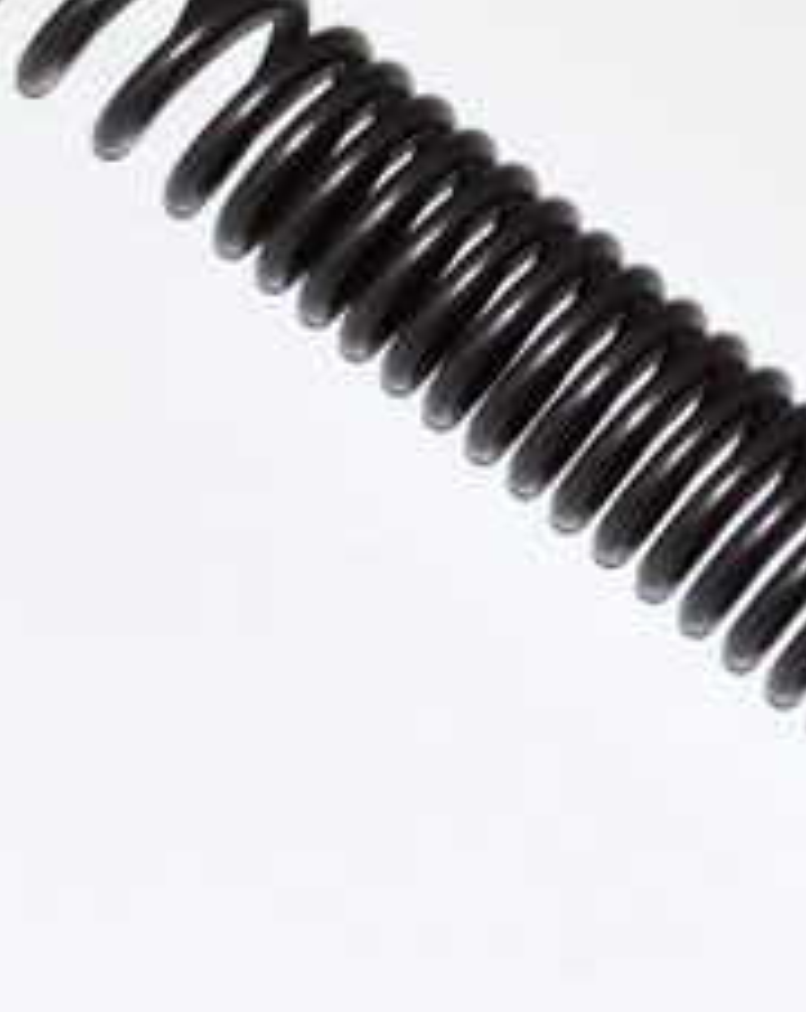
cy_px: -407
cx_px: 157
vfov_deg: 6.8
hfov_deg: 5.5
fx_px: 8432
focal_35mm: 282
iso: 160
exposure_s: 1/100
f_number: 16
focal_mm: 40
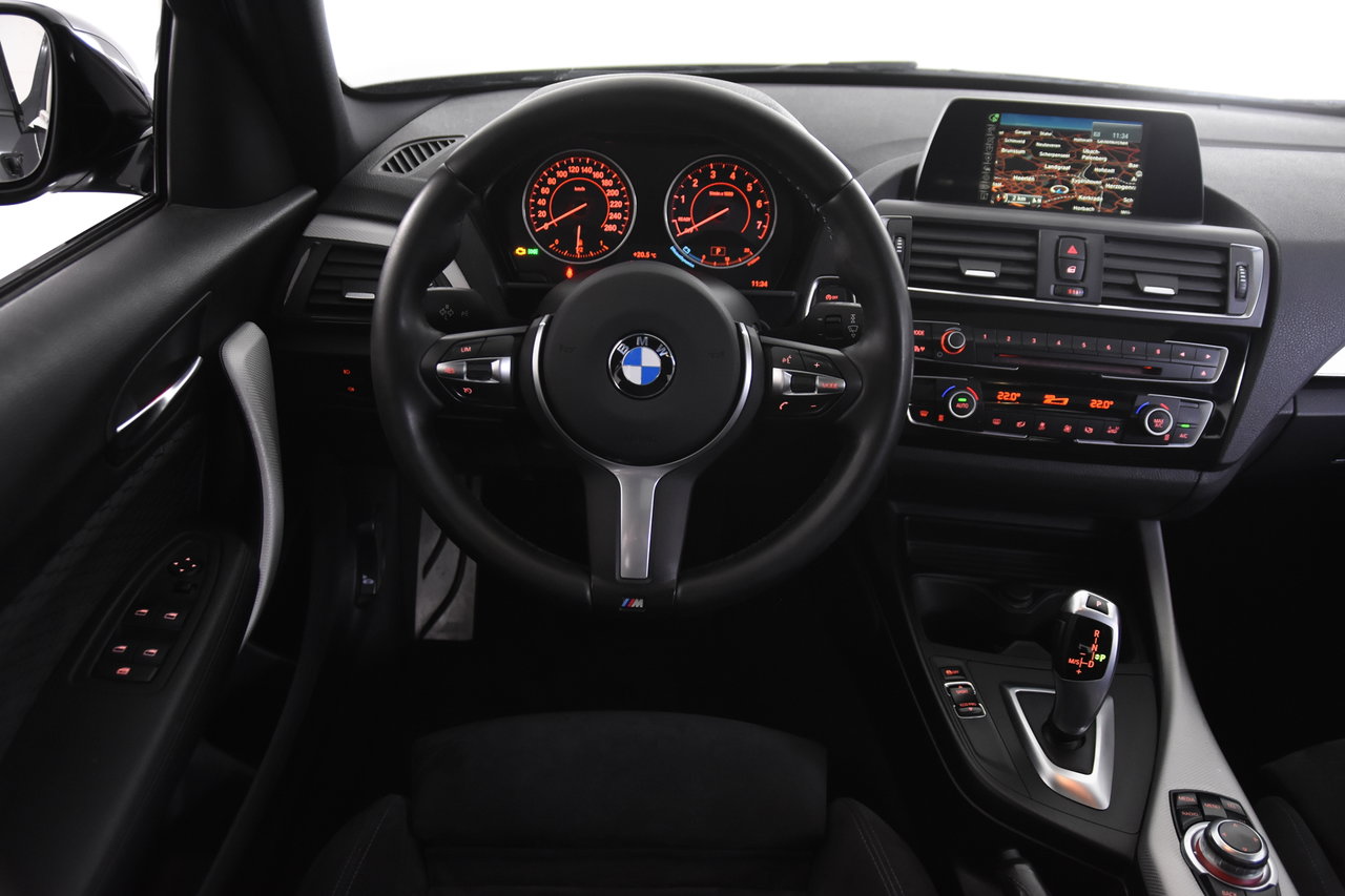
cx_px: 672
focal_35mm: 30
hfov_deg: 61.9
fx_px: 1121
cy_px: 448
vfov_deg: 43.6
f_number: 3.2
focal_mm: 20
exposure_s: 1/40
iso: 1600
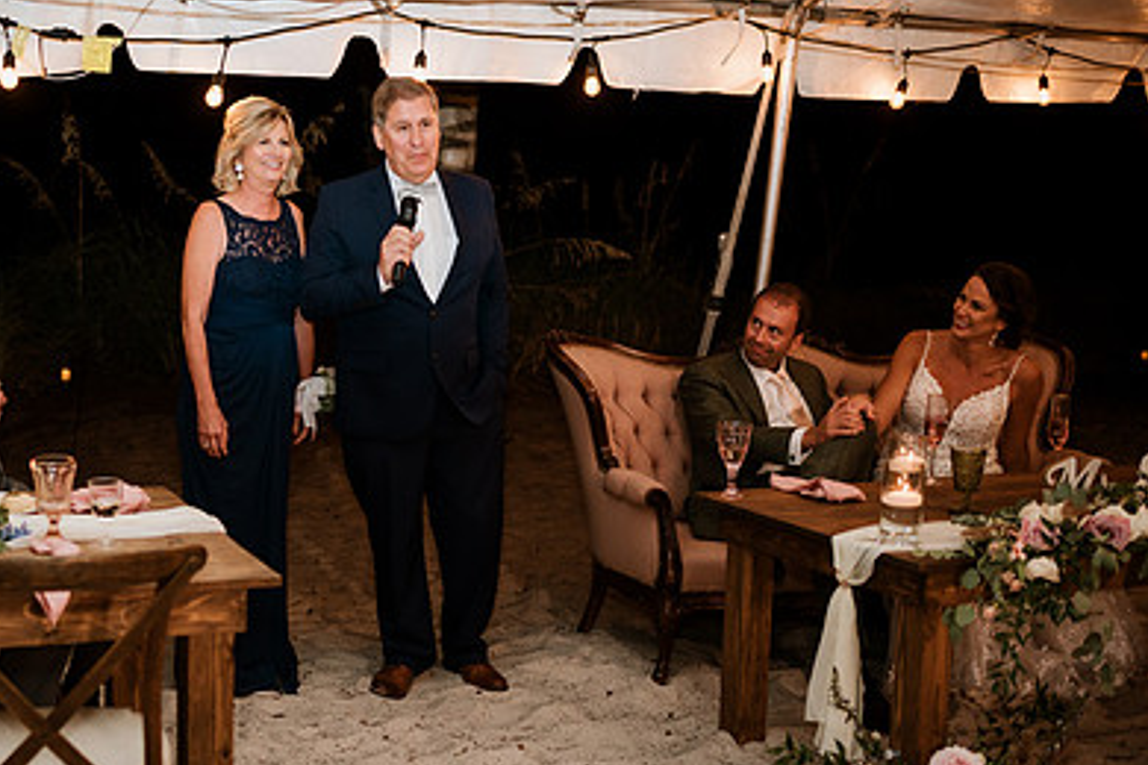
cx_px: 336
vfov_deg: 26.0
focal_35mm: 52
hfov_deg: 37.5
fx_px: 1658
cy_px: 425
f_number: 2
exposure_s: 1/200
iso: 500
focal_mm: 35
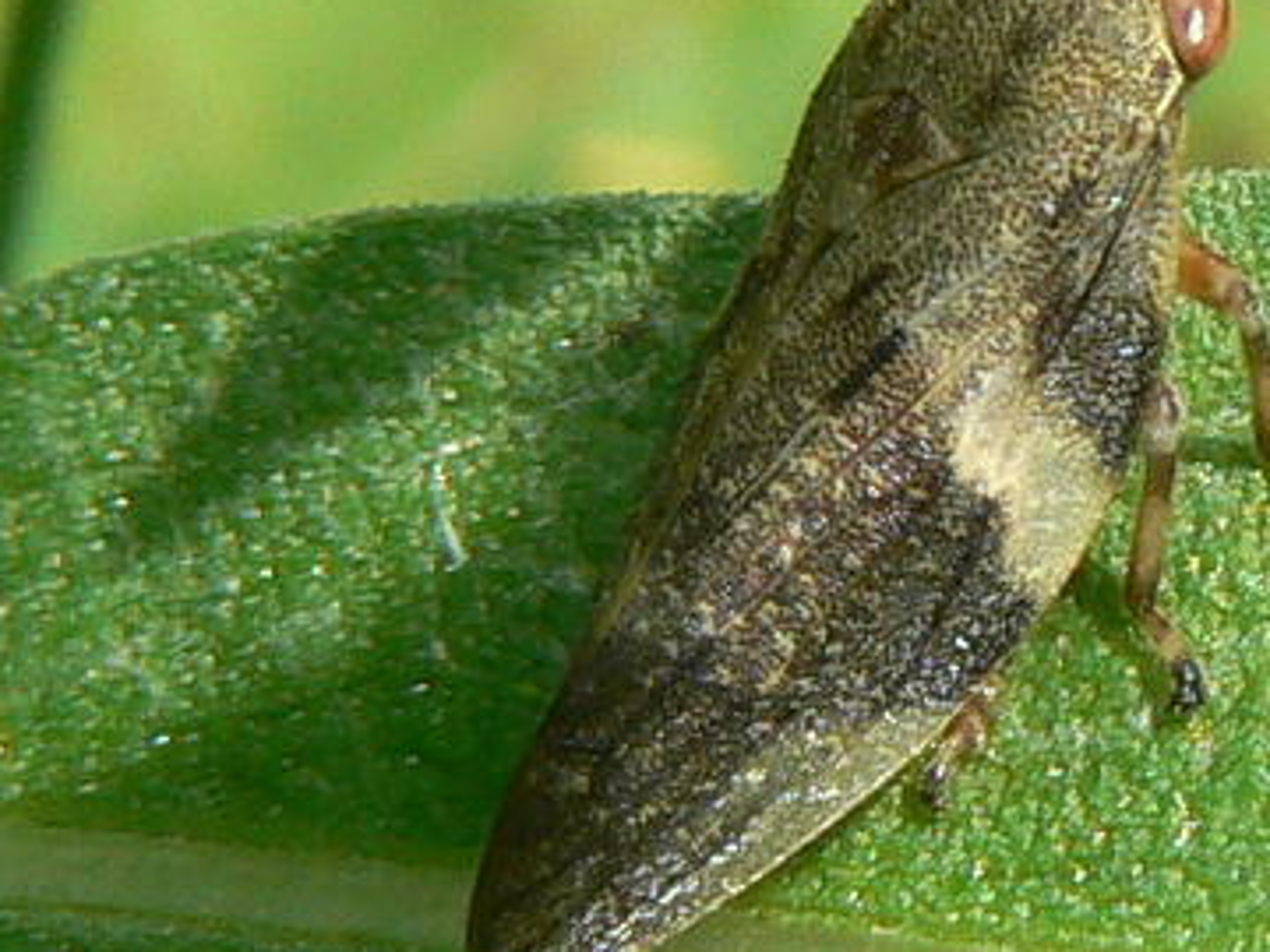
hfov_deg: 31.7
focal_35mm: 60
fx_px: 2201
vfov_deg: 24.4
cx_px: 917
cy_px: 409
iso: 80
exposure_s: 1/320
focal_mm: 6
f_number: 5.6
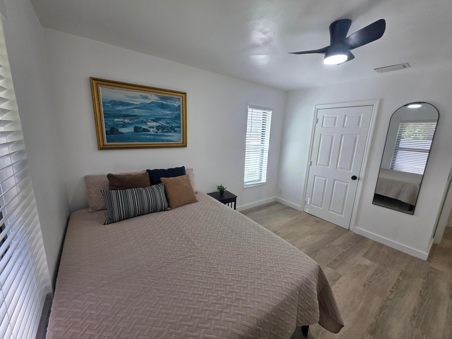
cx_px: 226
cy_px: 170
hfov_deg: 106.2
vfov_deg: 89.9
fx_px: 170
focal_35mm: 13
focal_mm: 2.2
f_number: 1.9
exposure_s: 1/120
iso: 50
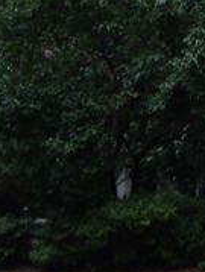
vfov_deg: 8.6
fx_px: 1644
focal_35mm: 209
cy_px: -383
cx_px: 264
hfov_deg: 7.1
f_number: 2.8
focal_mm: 7.9
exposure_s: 1/80
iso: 200
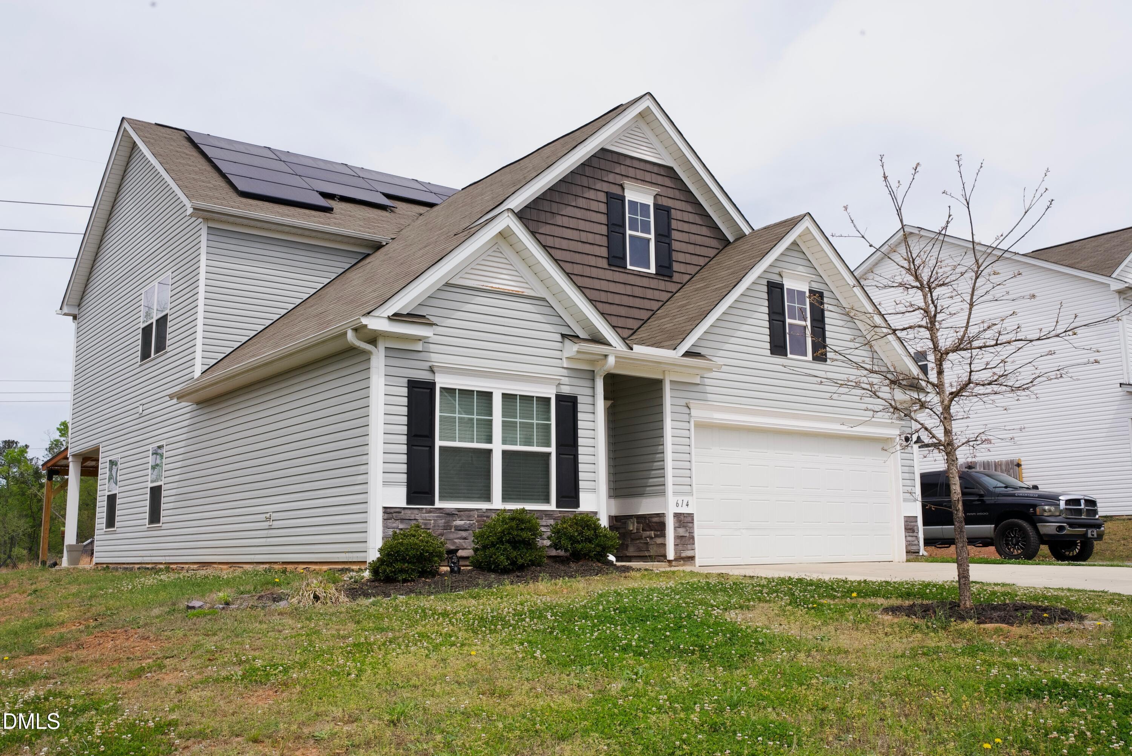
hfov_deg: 54.4
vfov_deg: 37.9
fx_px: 1101
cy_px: 378
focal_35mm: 35
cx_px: 566
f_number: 16
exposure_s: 1/320
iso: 640
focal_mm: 35
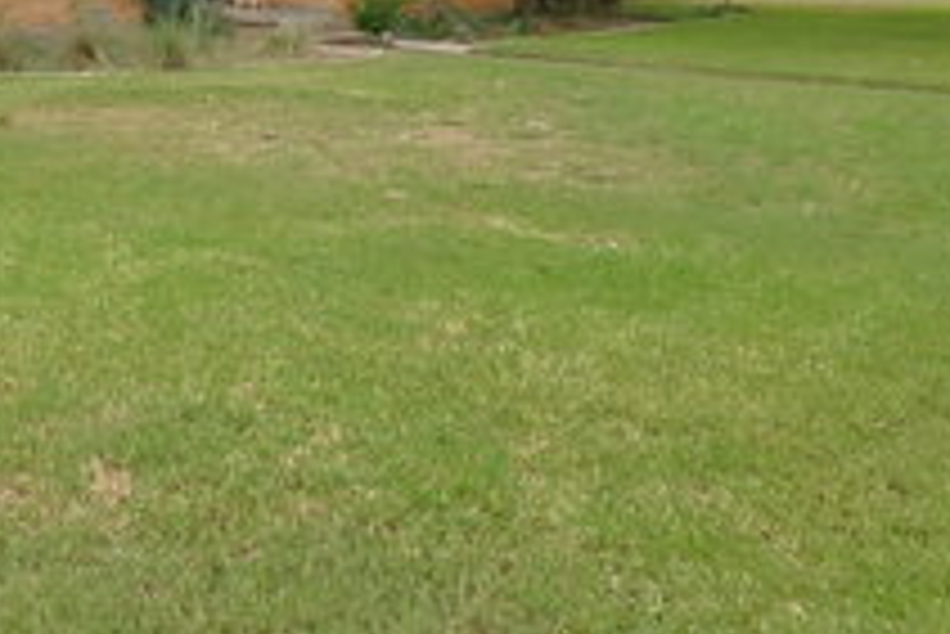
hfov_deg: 39.9
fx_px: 1215
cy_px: -72
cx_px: 113
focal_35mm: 46
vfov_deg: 26.8
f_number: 9
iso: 640
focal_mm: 19
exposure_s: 1/80
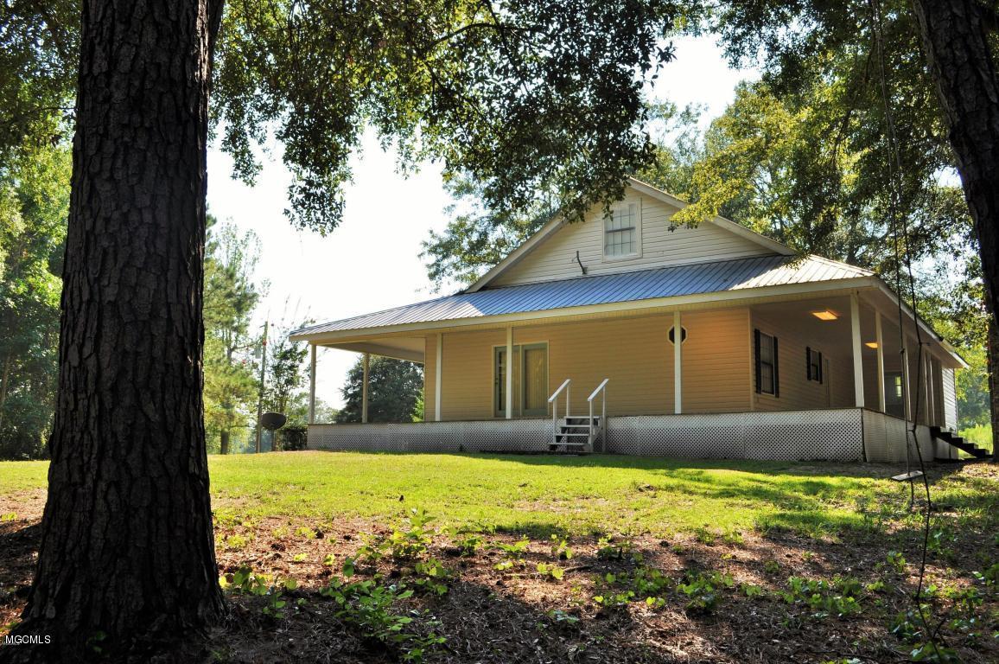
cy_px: 332
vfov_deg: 39.9
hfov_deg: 57.3
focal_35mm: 33
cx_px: 500
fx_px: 915
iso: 200
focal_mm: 22
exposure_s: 1/250
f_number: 8
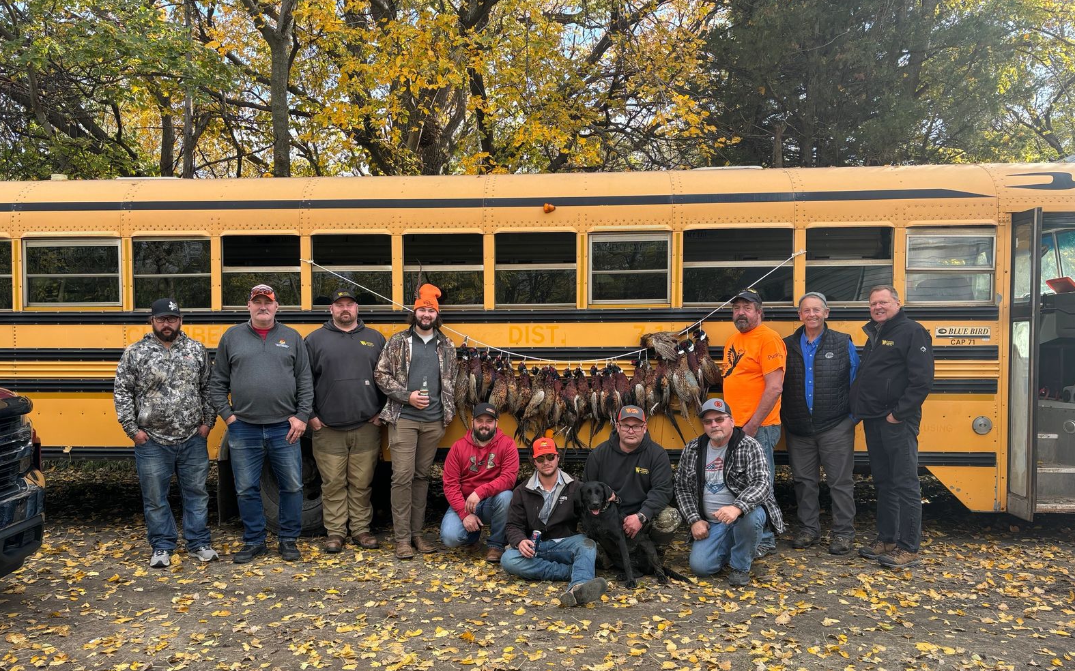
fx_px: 820
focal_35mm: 28
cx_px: 532
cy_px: 372
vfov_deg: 44.5
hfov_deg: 66.5
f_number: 1.6
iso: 50
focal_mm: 5.96
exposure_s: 1/441
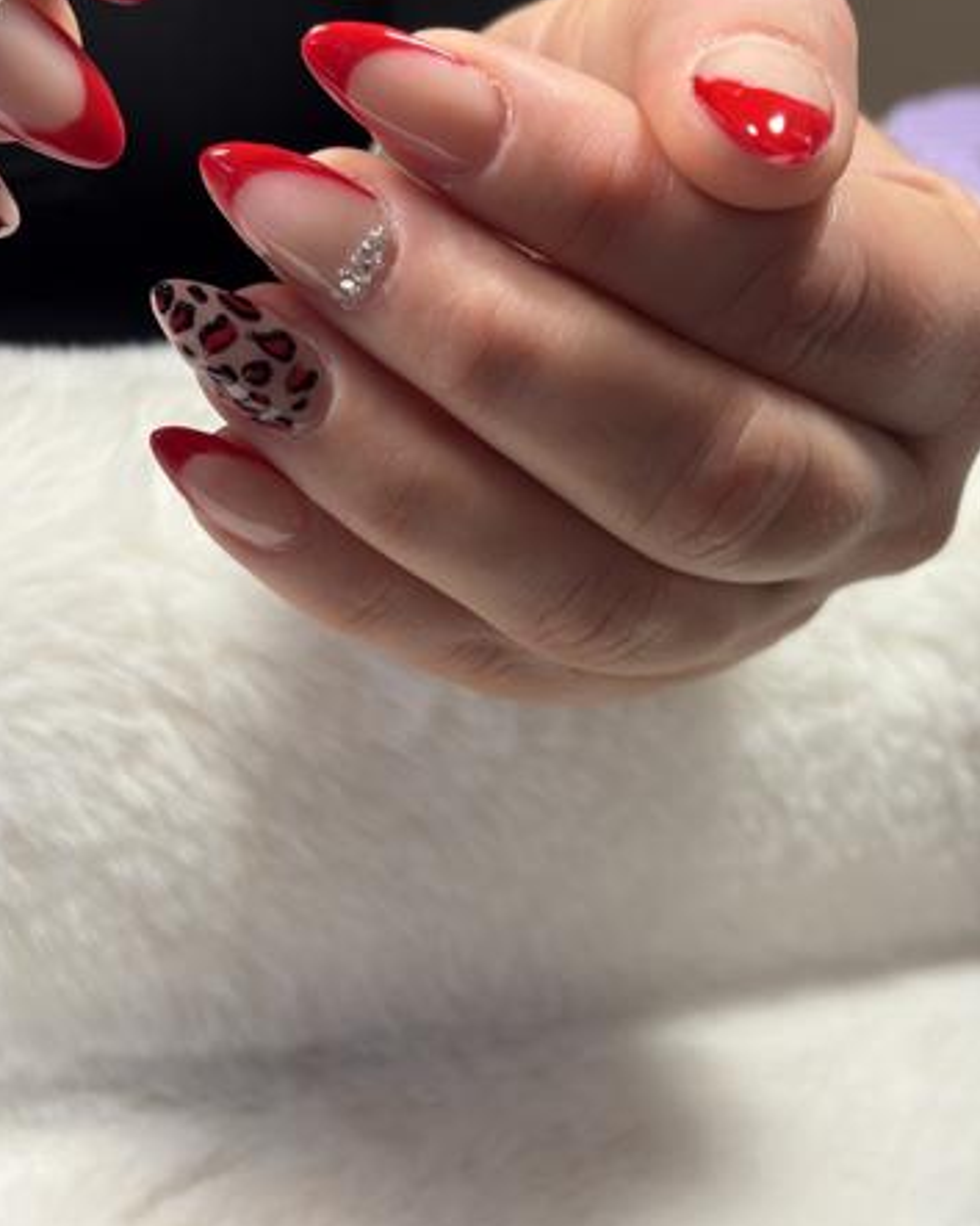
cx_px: 484
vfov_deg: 34.2
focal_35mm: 55
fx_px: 1995
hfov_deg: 27.6
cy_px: 576
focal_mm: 5.96
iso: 50
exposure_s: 1/50
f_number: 1.6
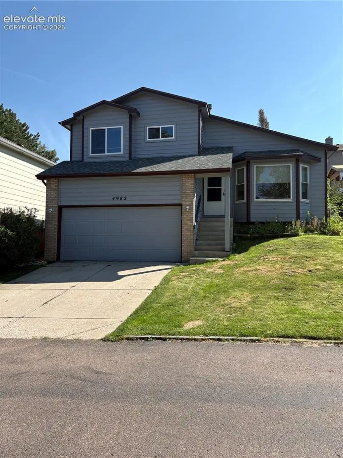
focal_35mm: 26
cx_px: 172
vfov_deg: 67.3
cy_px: 229
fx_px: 344
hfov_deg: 53.0
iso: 50
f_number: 1.6
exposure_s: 1/2208
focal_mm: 5.96
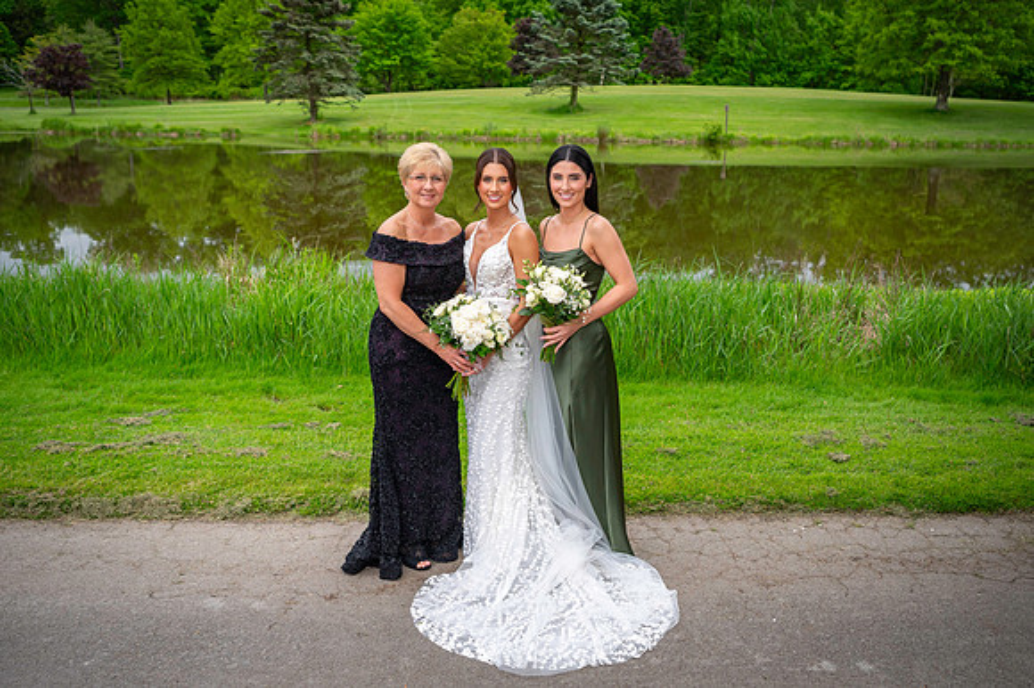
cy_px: 326
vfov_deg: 41.2
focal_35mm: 32
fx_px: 914
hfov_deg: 58.9
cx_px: 557
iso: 640
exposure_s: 1/3200
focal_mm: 27
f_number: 3.2
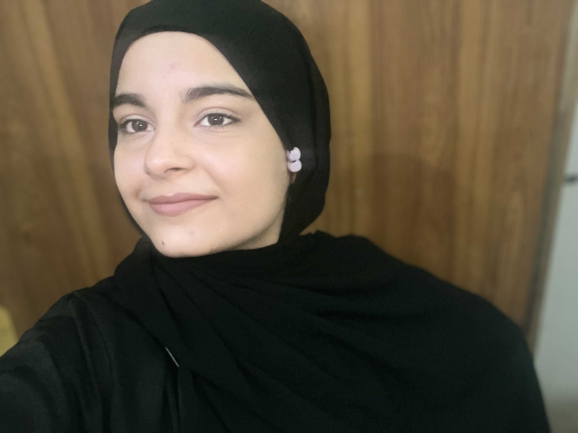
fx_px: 501
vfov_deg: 46.8
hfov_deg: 60.0
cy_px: 216
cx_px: 289
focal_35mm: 30
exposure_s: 1/25
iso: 200
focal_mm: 2.71
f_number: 2.2
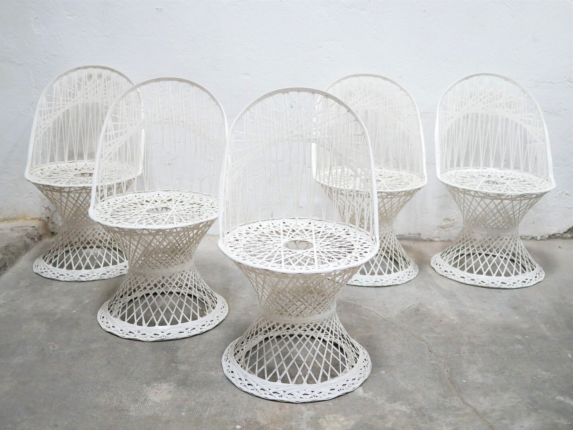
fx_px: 662
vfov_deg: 36.0
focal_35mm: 40
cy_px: 215
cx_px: 286
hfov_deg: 46.8
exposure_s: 1/60
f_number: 1.7
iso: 2000
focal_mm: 20
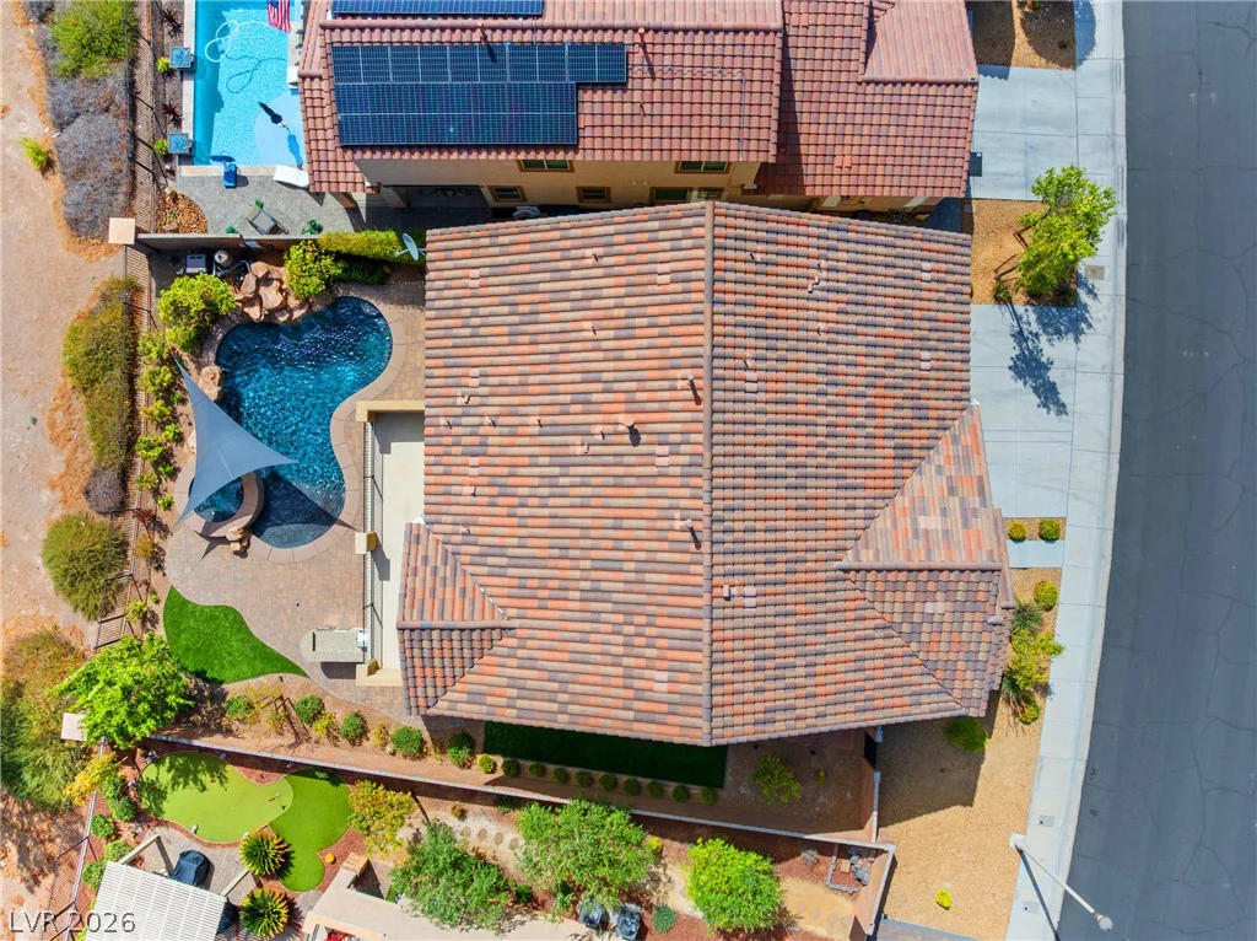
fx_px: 871
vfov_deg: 56.7
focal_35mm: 24
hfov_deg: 71.6
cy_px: 470
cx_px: 628
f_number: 2.8
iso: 100
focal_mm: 12.29
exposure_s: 1/100
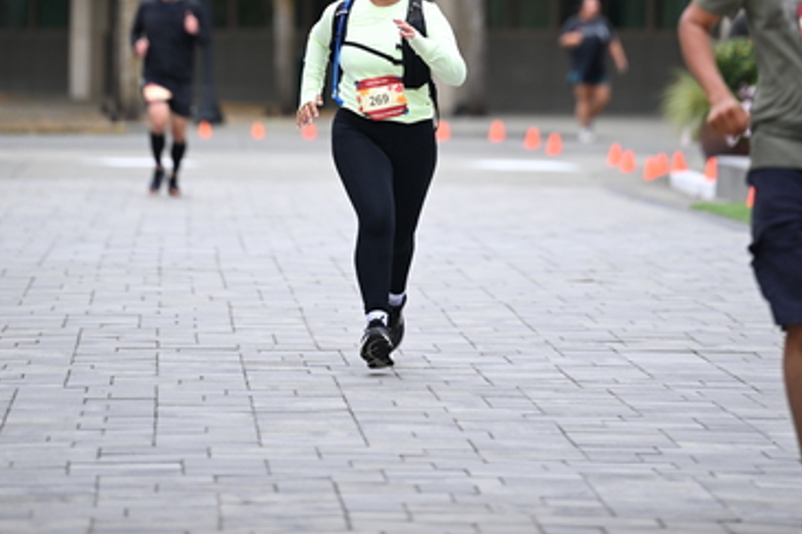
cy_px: -46
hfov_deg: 7.4
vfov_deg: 4.9
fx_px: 6212
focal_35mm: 279
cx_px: 401
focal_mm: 185
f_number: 2.8
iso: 640
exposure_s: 1/2500
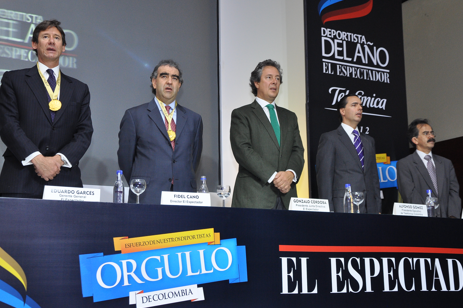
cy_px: 149
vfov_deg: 25.0
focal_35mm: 54
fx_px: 694
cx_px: 227
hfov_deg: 36.9
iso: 800
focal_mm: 32
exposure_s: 1/30
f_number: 4.2
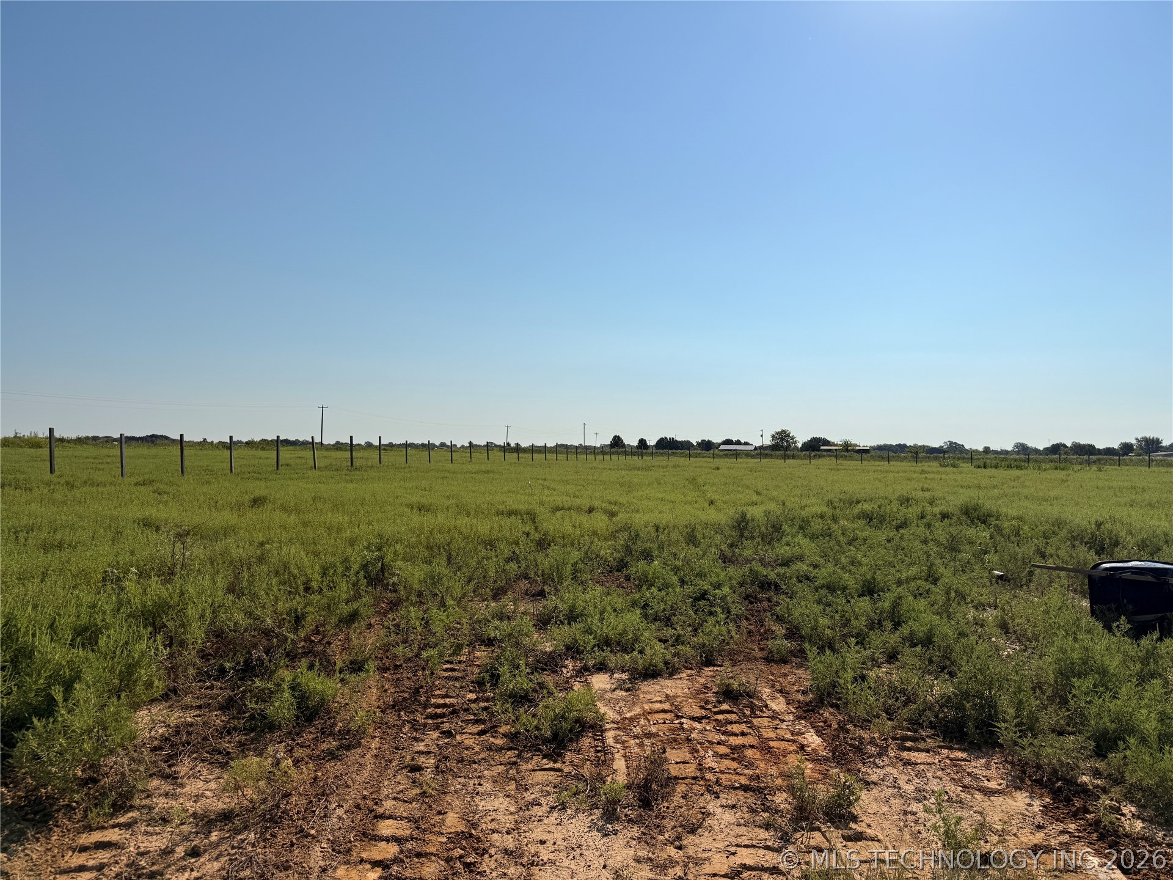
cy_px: 440
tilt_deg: +0.9
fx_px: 813
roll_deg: -0.6
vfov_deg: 56.8
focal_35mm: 24
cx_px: 586
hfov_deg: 71.6
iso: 64
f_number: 1.78
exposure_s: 1/14286
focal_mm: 6.76
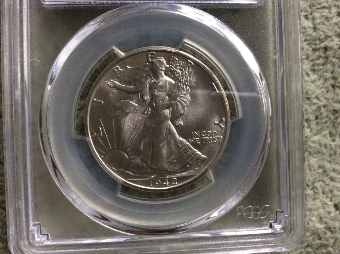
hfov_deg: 56.9
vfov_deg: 44.1
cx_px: 170
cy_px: 127
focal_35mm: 32
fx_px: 314
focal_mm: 3.3
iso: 125
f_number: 2.4
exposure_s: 1/24
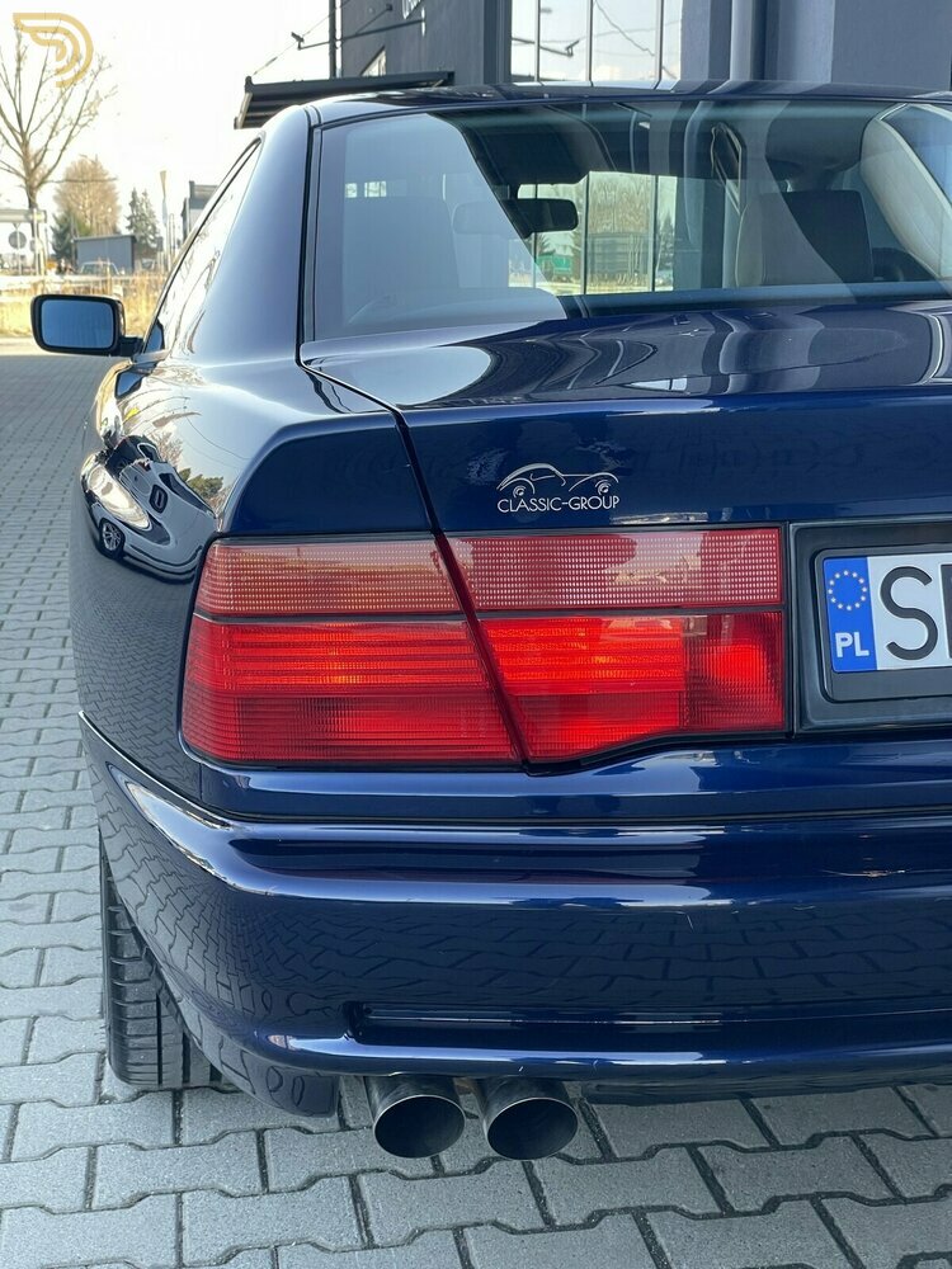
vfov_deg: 36.8
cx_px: 476
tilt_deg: -9.9
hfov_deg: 28.0
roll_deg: -0.3
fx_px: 1907
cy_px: 634
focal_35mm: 52
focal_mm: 6
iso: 40
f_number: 2
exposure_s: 1/99
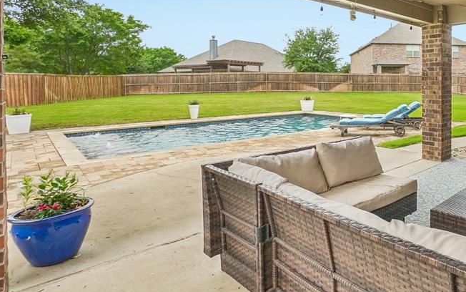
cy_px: 92
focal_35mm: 24
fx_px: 305
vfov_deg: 50.0
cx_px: 363
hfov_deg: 68.6
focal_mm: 10
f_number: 8
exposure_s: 1/320
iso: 400
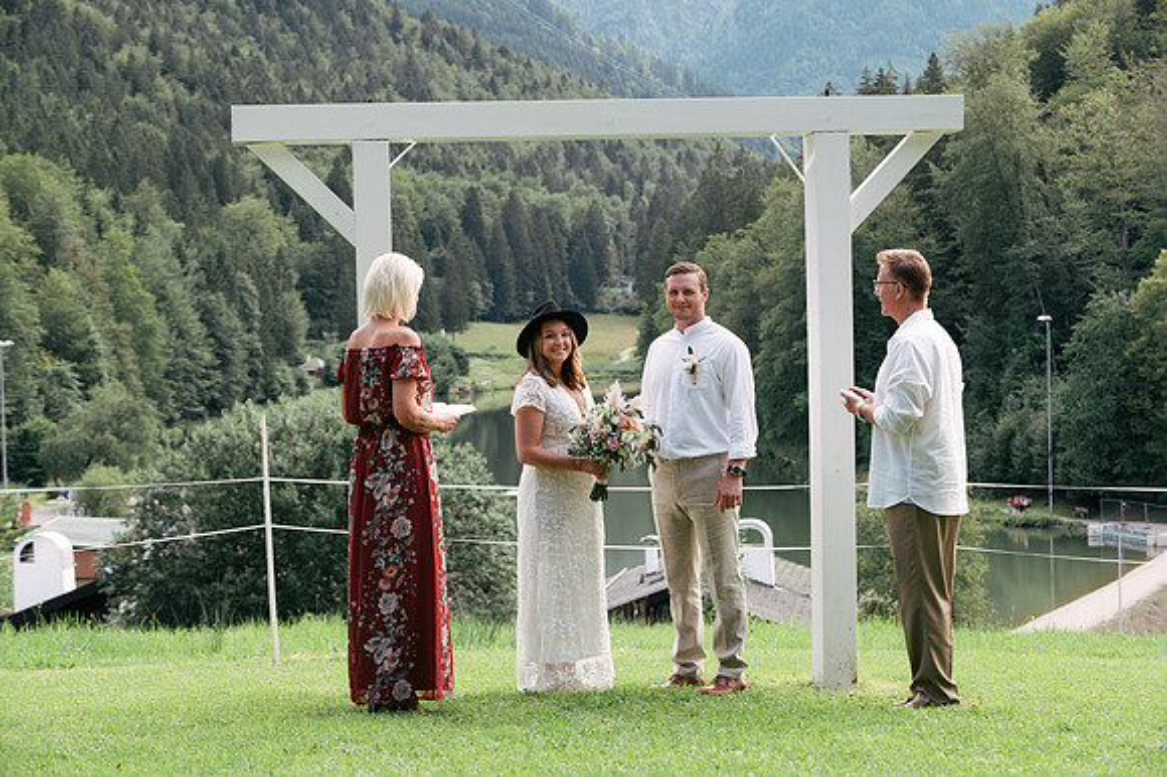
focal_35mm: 78
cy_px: 388
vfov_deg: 17.5
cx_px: 584
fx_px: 2527
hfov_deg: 26.0
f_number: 6.3
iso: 500
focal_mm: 78
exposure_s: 1/250
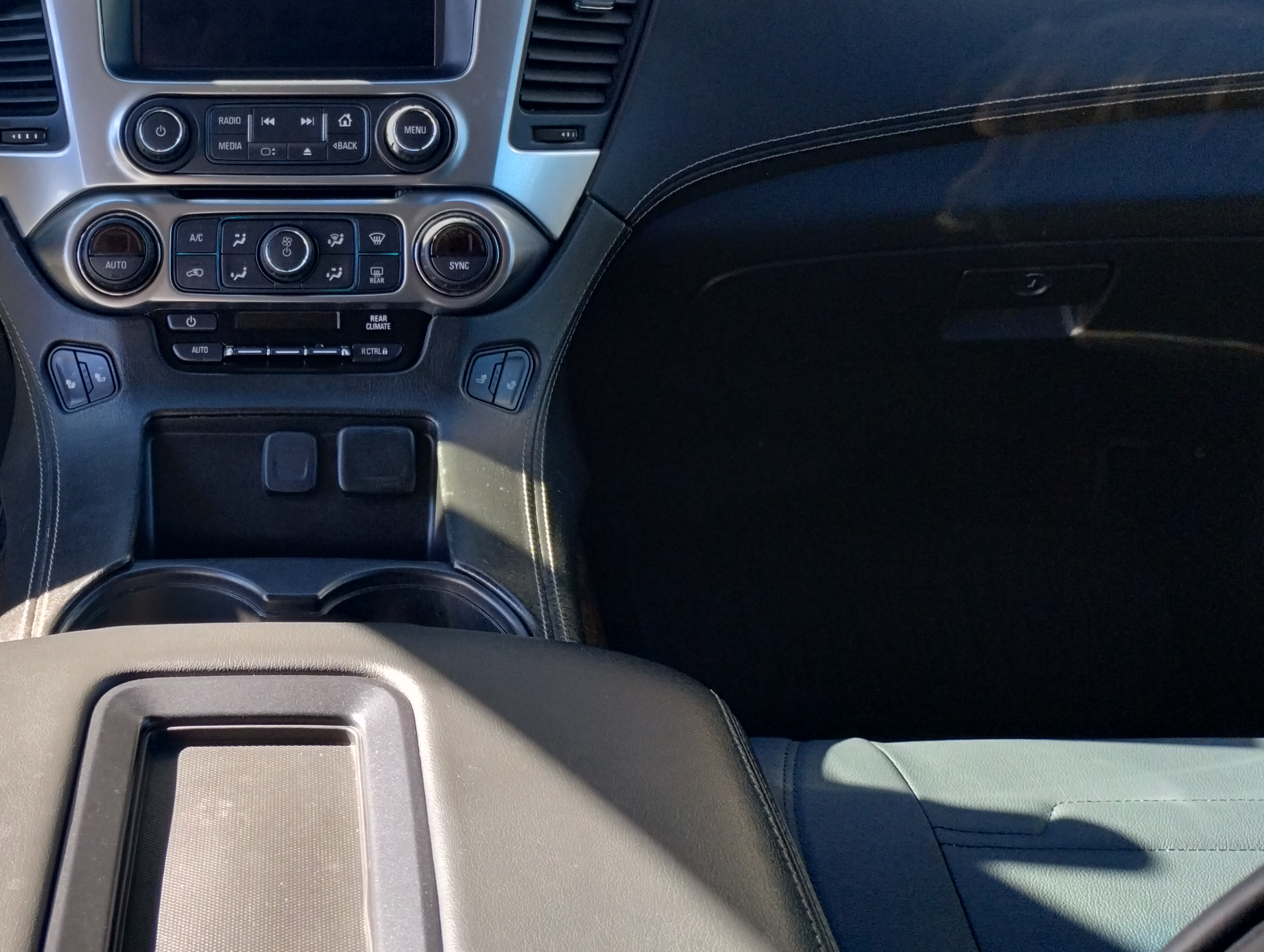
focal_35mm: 49
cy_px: 293
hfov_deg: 37.3
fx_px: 1792
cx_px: 227
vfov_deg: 29.5
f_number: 1.8
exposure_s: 1/120
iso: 252
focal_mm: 4.27
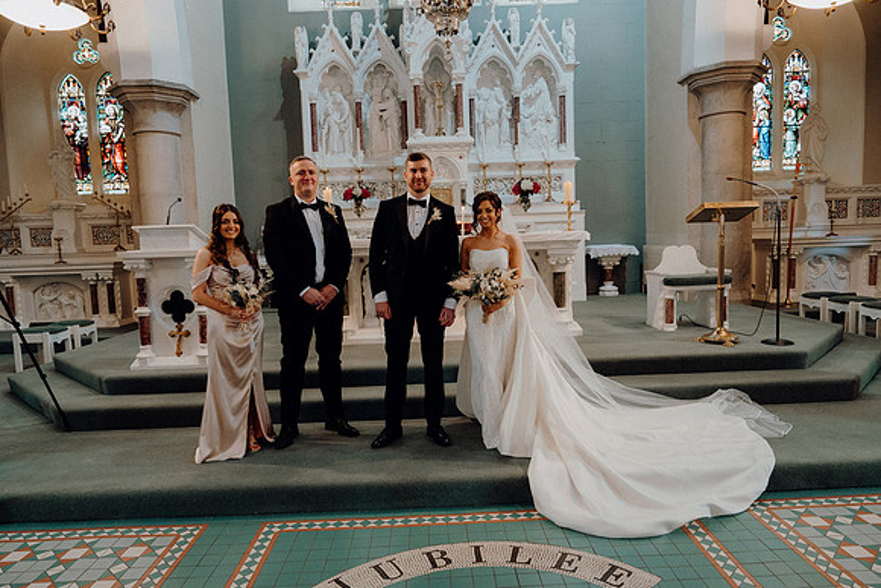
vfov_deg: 53.2
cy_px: 294
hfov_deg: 73.7
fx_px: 587
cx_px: 440
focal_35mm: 24
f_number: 3.5
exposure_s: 1/160
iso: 2500
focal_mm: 24
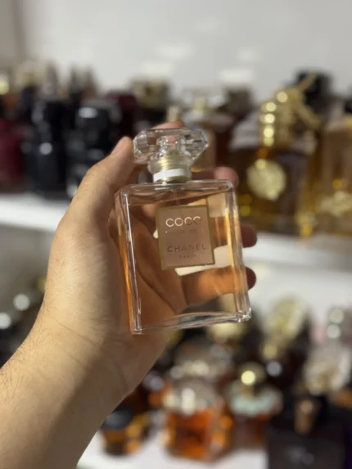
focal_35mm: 48
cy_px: 234
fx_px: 651
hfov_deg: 30.3
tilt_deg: -22.6
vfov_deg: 39.6
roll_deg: +1.2
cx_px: 176
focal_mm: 6.76
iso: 200
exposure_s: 1/50
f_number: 1.78
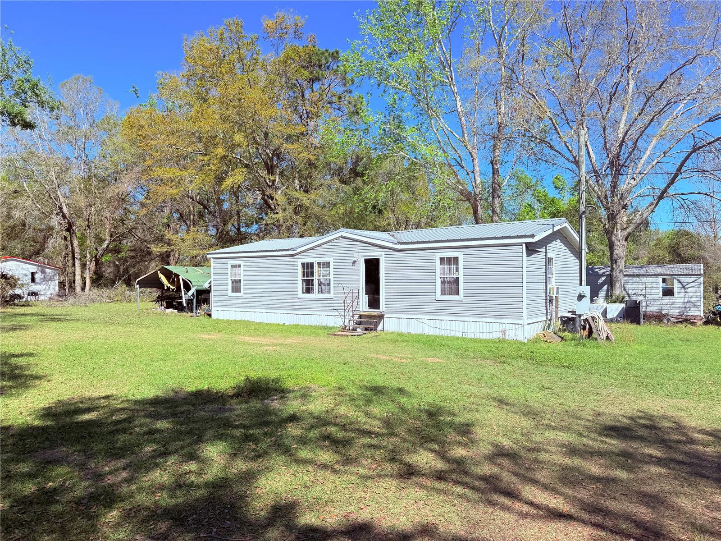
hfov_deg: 71.6
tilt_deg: +2.1
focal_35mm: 24
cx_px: 360
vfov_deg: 56.8
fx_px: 500
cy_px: 270
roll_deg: +0.6
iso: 100
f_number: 1.78
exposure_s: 1/3584
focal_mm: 6.76
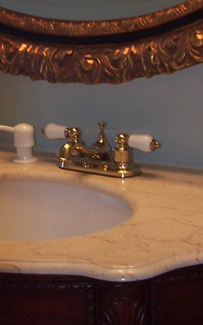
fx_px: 973
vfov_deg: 18.8
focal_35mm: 110
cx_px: 32
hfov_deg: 11.9
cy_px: 68
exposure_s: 1/60
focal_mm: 6.3
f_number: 2.8
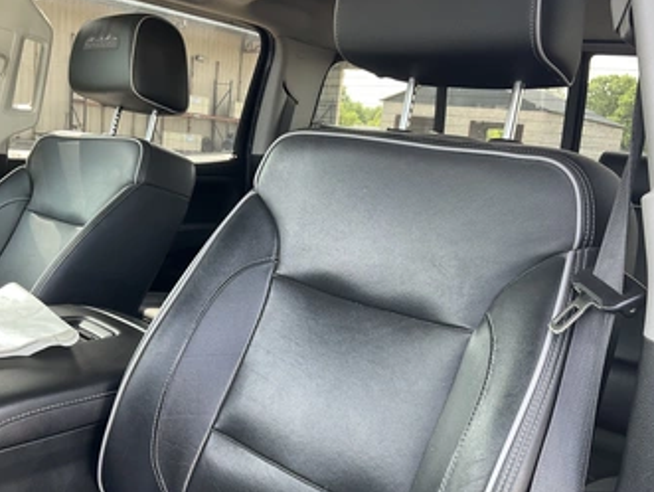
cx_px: 344
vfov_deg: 40.7
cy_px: 277
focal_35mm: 35
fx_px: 662
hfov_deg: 52.6
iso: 50
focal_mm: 3
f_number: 1.8
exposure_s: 1/122
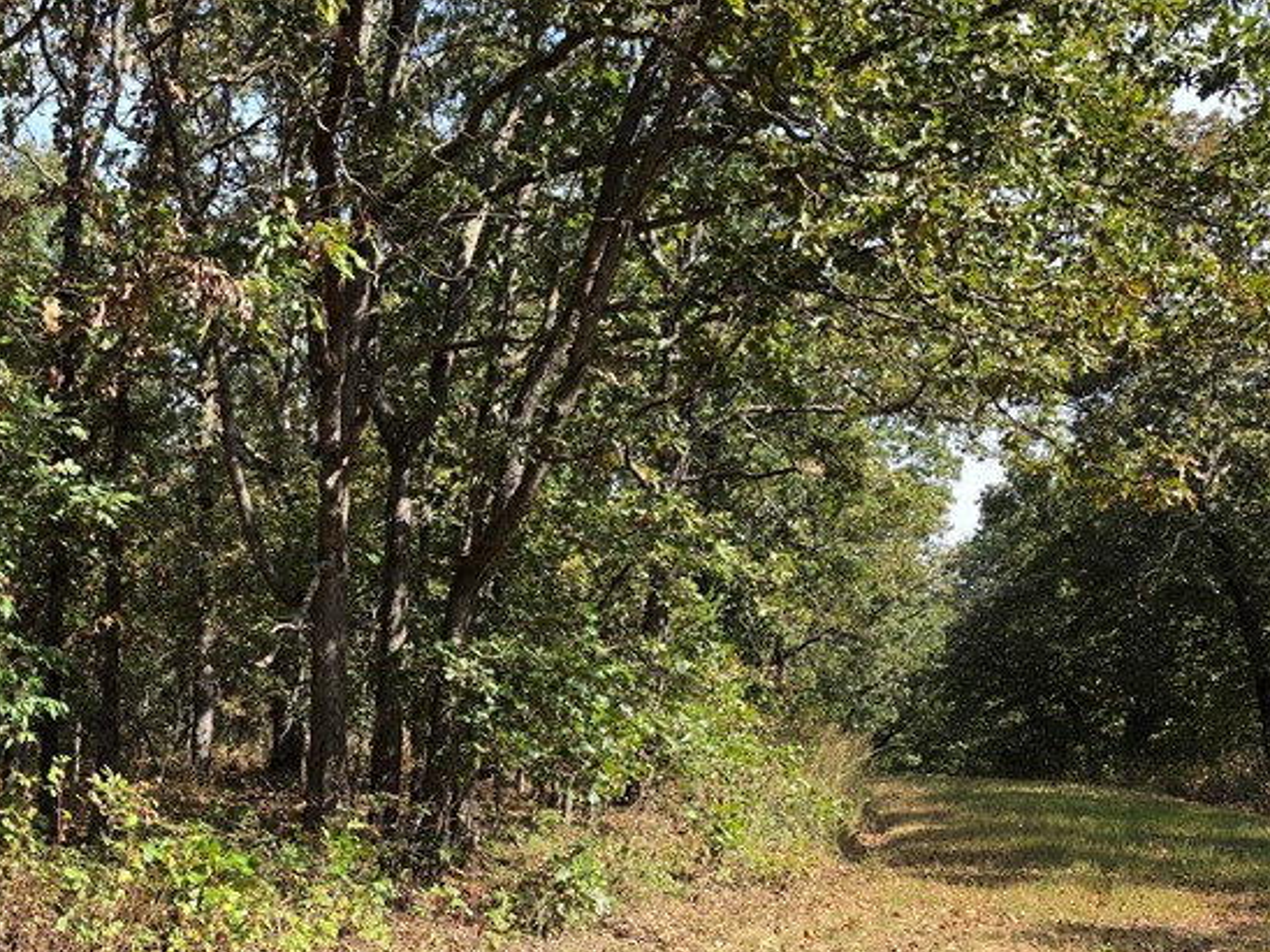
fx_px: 1578
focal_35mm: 43
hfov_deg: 41.3
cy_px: 676
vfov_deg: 33.1
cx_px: 197
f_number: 1.4
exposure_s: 1/2476
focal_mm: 6.5
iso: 64
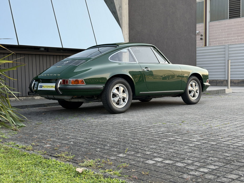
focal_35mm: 48
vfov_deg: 30.3
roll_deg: +0.7
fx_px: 338
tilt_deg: -2.9
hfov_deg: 39.7
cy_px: 92
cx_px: 122
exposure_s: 1/425
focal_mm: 6.76
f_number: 1.78
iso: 64
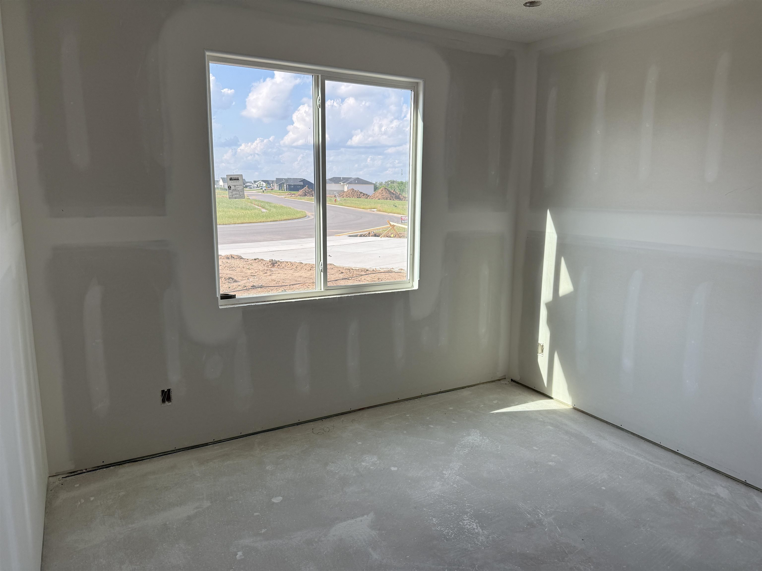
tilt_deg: -9.8
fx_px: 528
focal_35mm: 24
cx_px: 381
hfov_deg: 71.6
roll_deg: -0.7
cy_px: 286
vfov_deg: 56.8
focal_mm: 6.76
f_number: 1.78
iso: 80
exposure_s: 1/1250
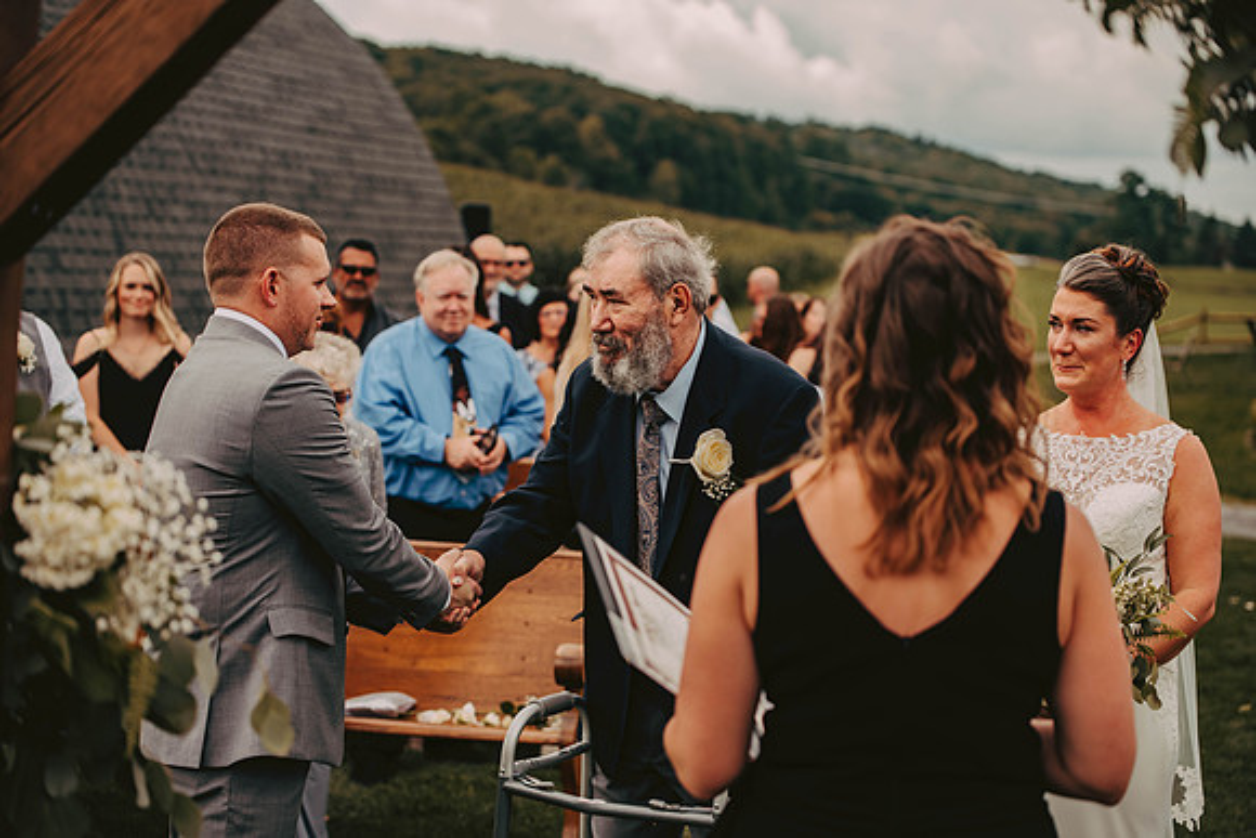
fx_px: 2443
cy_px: 419
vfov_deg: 19.5
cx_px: 628
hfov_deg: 28.8
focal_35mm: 70
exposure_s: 1/1000
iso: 200
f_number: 2.8
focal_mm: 70
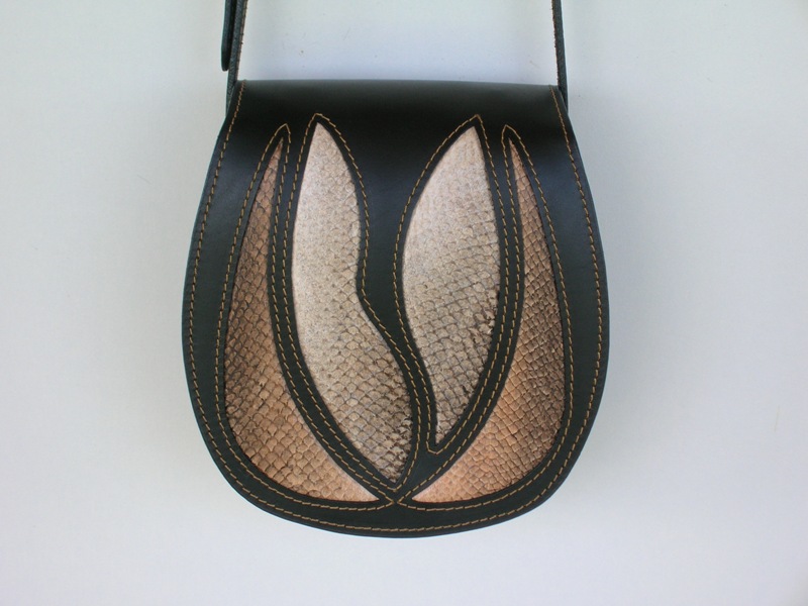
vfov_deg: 15.7
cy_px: 303
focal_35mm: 94
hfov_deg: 20.9
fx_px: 2194
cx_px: 404
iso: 50
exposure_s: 1/31.3
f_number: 4.7
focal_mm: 15.7
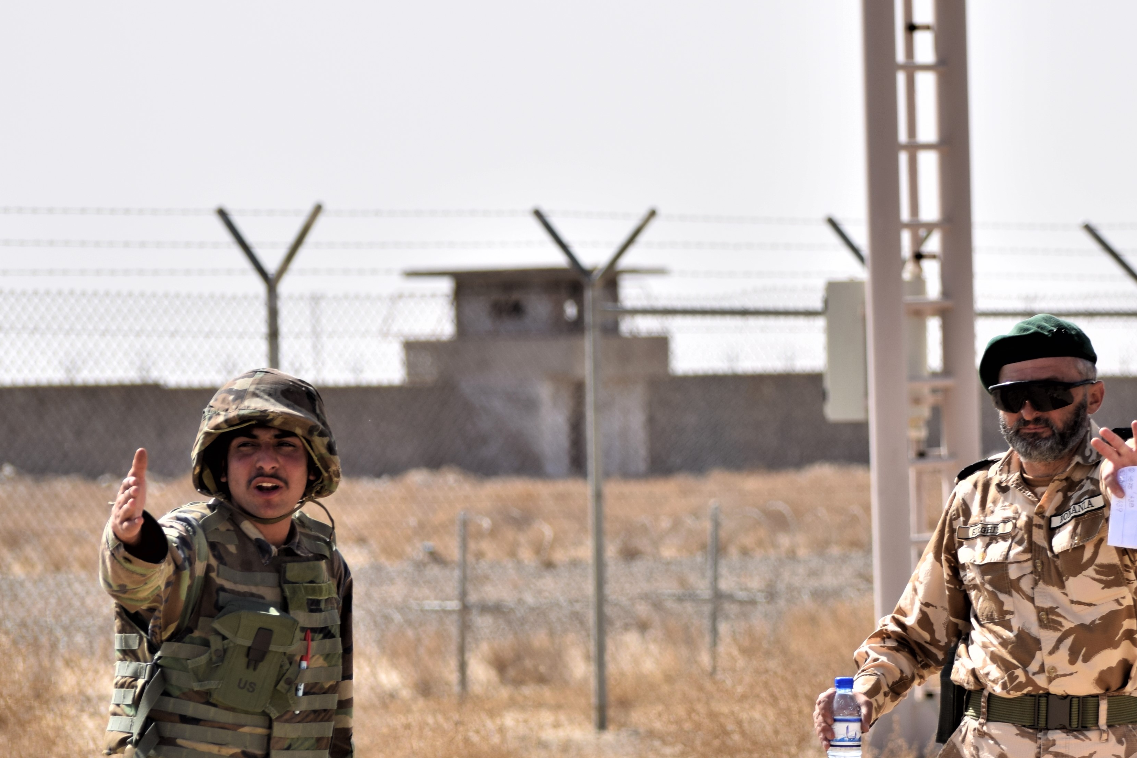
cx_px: 920
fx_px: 10485
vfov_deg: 4.1
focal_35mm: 332
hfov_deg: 6.2
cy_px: 635
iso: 100
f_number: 4.8
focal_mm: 122
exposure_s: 1/500
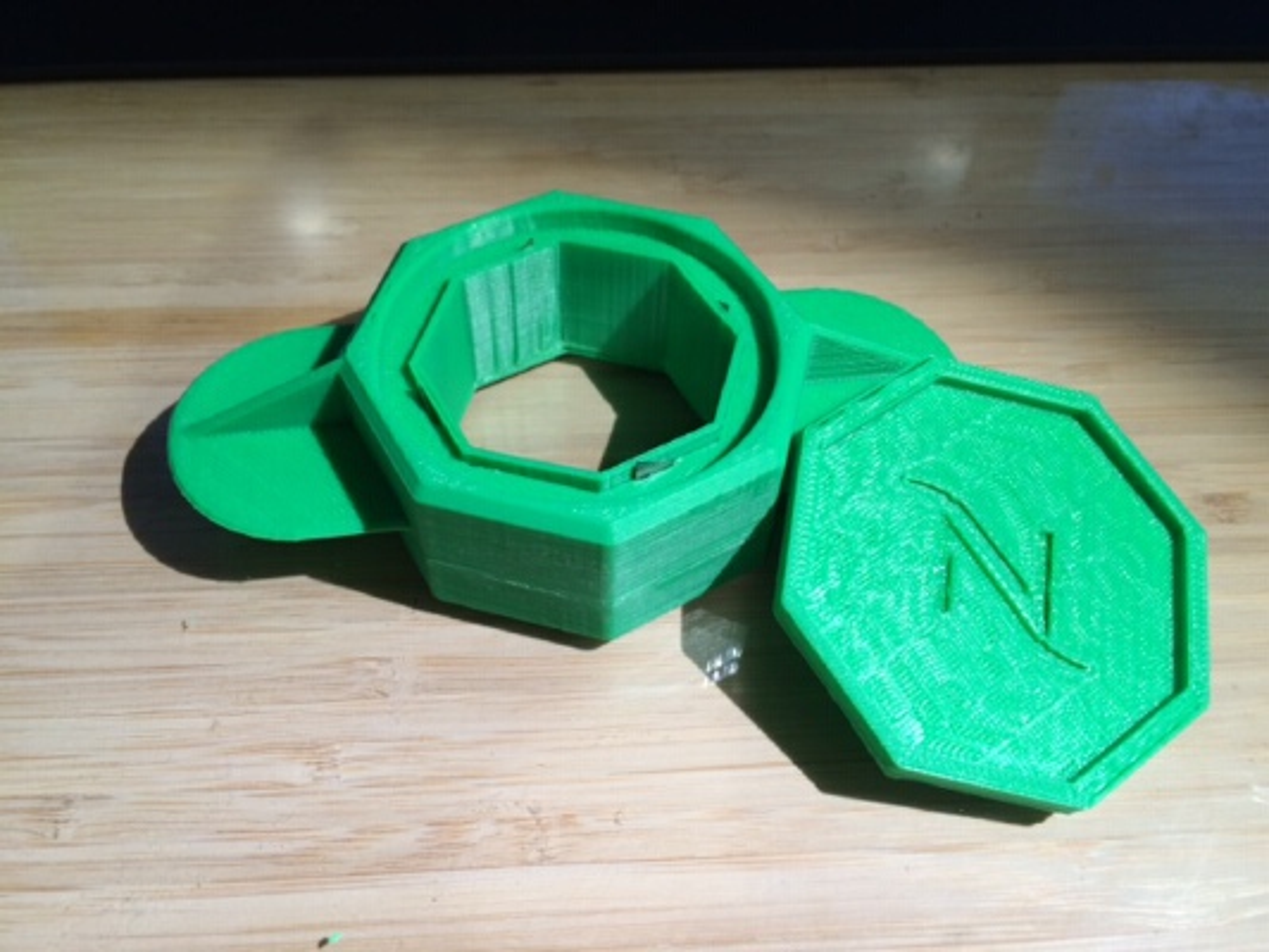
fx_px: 1063
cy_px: 476
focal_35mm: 29
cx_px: 634
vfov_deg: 48.2
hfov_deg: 61.6
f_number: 2.2
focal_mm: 4.15
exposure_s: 1/30
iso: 50
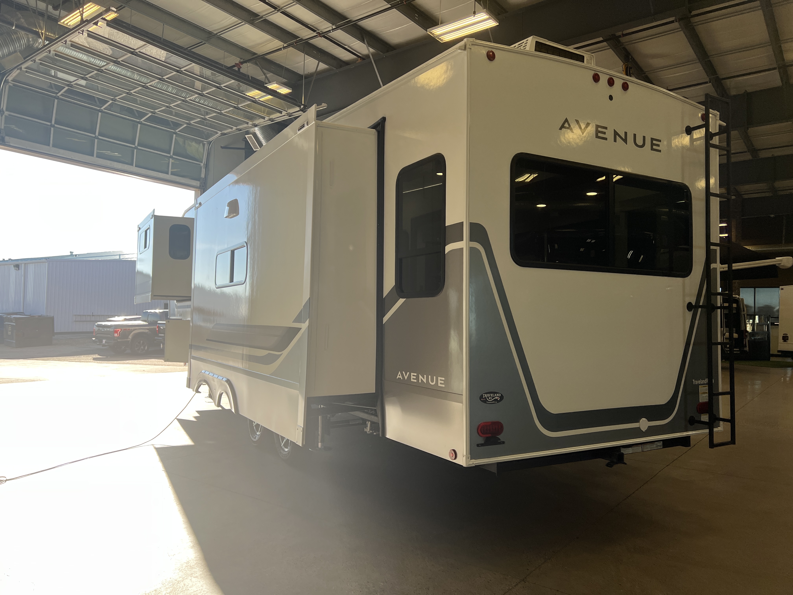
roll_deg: -1.4
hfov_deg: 67.3
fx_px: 596
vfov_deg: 53.1
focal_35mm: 26
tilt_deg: +1.0
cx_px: 396
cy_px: 298
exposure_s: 1/658
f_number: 1.5
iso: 50
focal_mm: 5.7
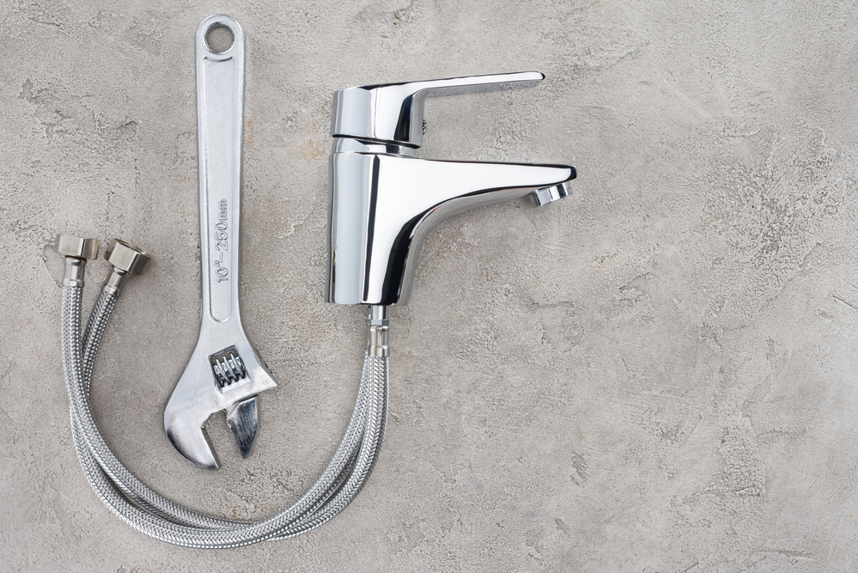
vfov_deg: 27.0
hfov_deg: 39.6
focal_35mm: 50
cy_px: 286
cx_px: 429
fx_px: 1192
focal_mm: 50
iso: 160
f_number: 9
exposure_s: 1/160
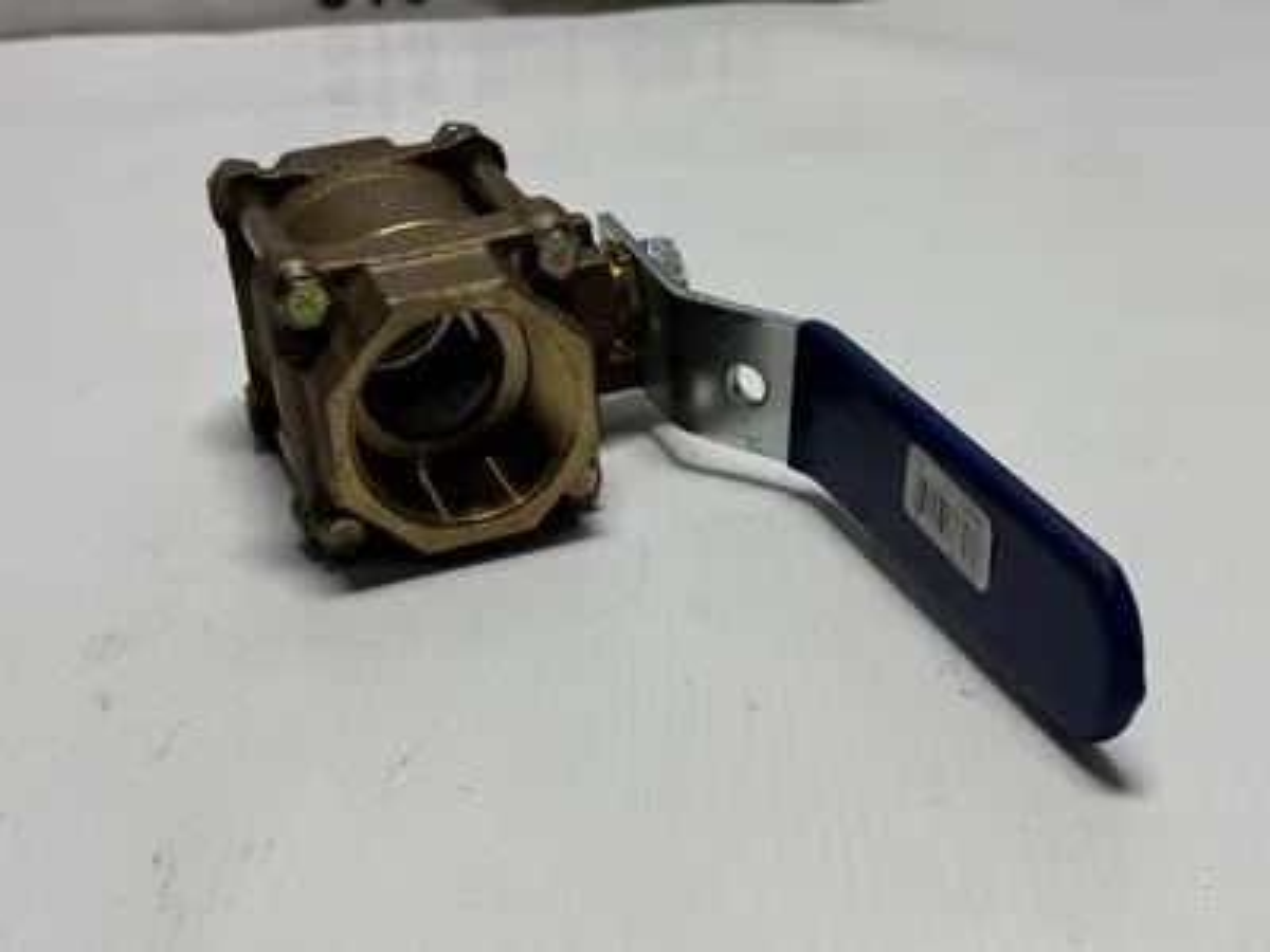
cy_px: 476
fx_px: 1908
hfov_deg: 36.8
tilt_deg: -28.0
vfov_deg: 28.0
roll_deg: +4.7
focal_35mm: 52
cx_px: 635
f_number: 1.6
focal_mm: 5.96
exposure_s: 1/471
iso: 32
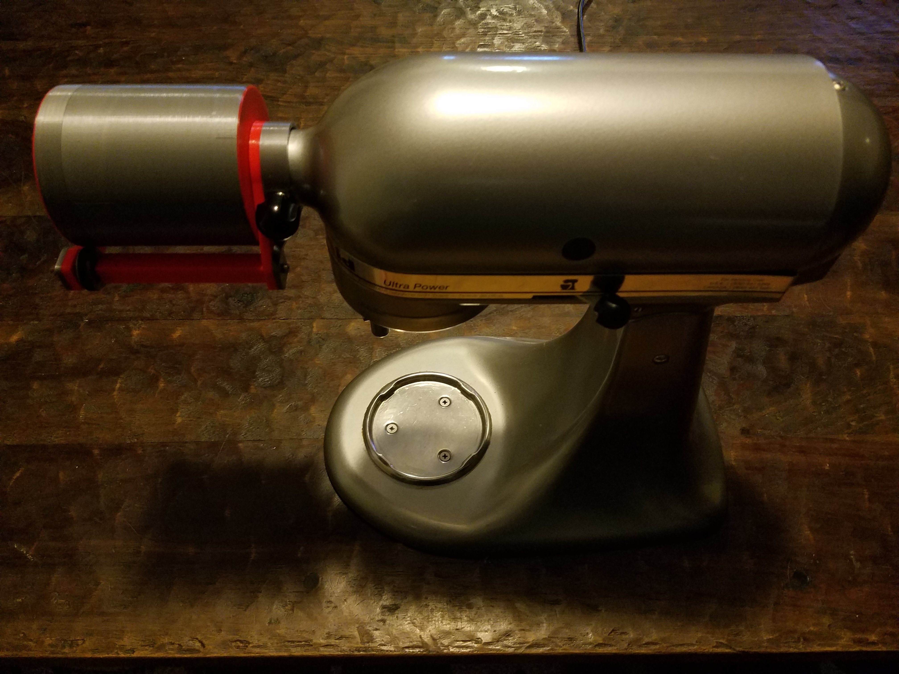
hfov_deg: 67.3
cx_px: 450
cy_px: 337
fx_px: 675
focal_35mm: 26
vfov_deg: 53.1
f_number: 1.7
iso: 320
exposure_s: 1/10
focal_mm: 4.2
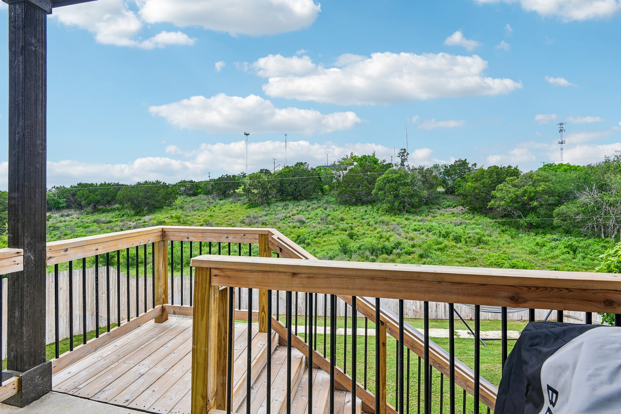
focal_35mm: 16
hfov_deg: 96.7
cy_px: 207
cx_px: 310
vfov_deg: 73.7
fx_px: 276
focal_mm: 16
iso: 400
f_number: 8
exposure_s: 1/400
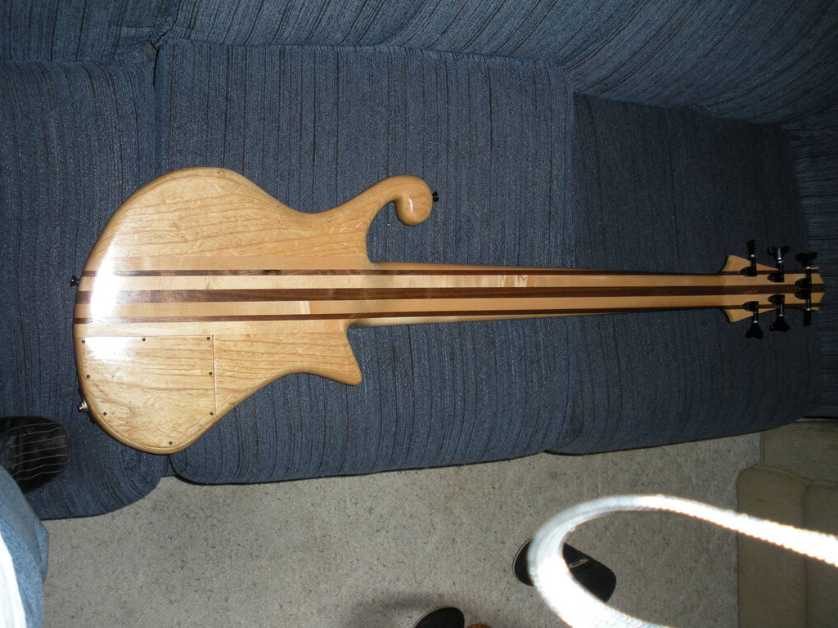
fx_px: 872
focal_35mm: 36
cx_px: 419
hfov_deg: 51.4
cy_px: 314
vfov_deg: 39.7
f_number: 3.5
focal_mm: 6.3
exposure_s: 1/60
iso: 97
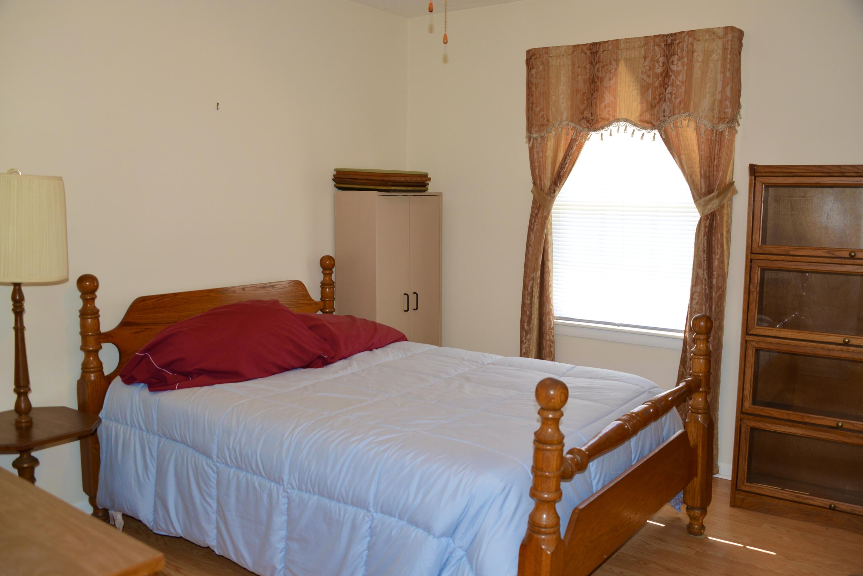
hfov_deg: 58.7
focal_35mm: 32
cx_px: 432
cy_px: 288
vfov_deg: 41.1
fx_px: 767
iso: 1000
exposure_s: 1/60
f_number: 5
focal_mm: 32
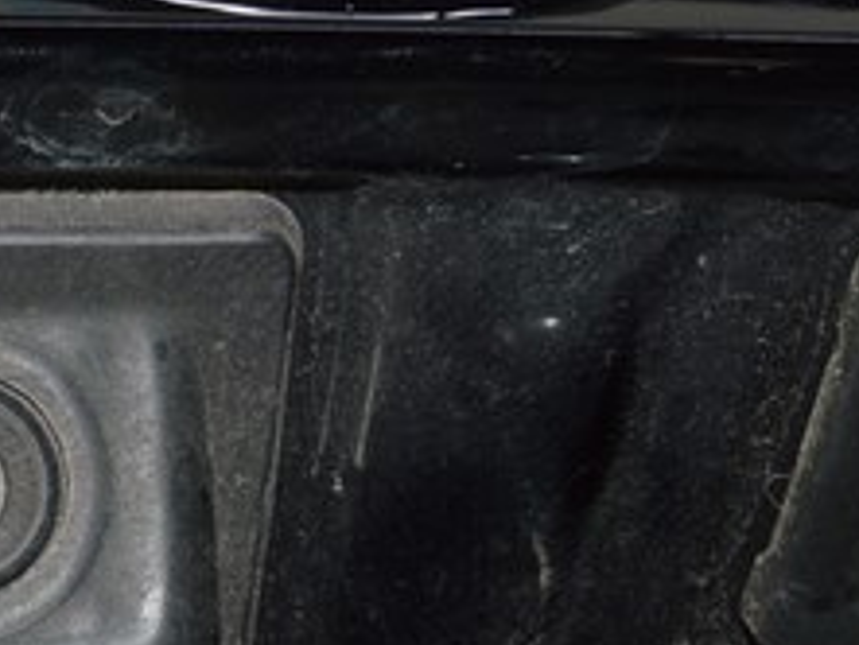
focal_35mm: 160
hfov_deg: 11.8
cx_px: -393
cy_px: 495
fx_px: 3973
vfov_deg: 9.3
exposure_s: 1/60
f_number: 8
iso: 100
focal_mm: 24
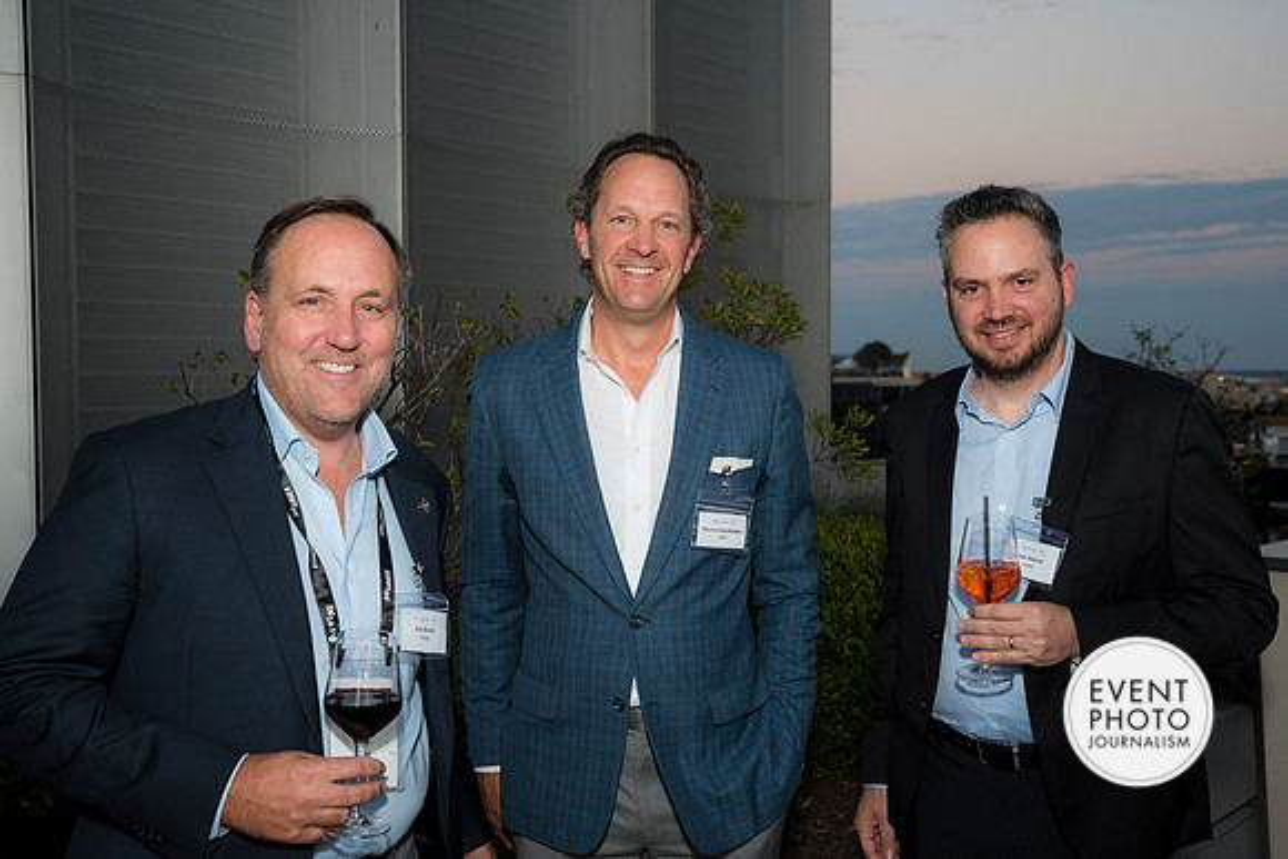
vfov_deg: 35.1
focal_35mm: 38
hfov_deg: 50.7
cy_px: 430
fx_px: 1360
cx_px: 644
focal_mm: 38
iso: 800
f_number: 5.6
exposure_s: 1/125
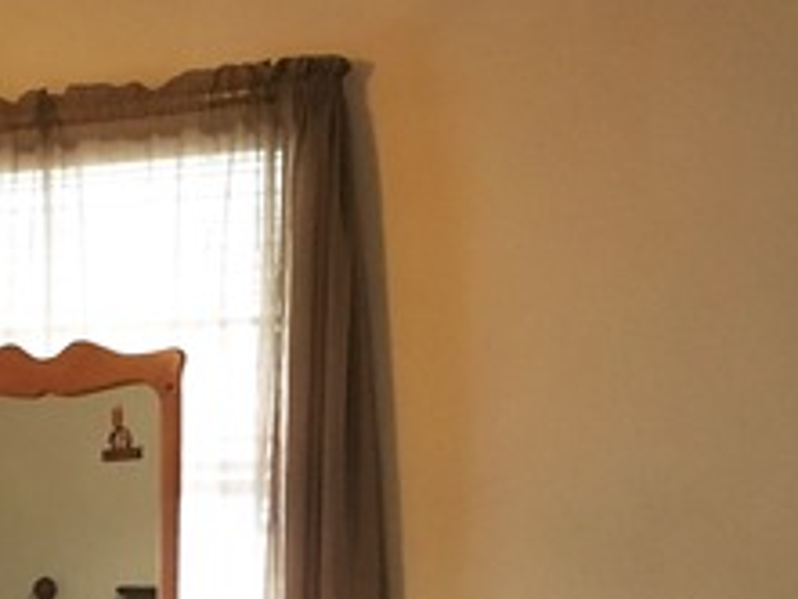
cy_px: 769
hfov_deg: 21.5
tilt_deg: -6.6
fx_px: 1937
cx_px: -173
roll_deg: -0.2
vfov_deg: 16.6
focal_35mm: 84
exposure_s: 1/20
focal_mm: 4.15
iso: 200
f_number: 2.2
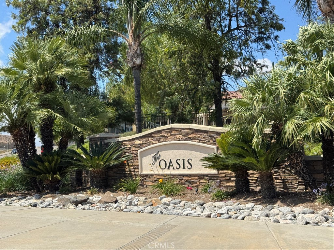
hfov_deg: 39.7
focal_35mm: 48
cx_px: 167
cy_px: 125
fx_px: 463
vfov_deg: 30.3
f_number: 1.78
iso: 64
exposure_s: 1/3610
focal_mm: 6.76
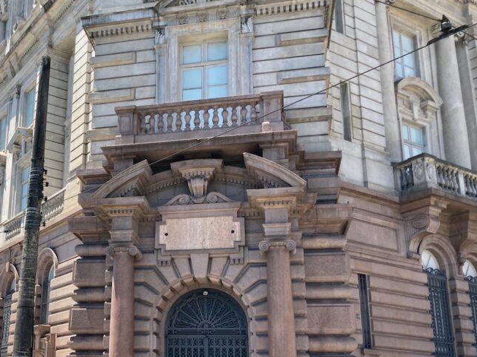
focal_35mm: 44
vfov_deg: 32.7
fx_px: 606
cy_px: 230
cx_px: 121
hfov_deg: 41.7
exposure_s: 1/941
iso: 20
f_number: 1.8
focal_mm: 3.99
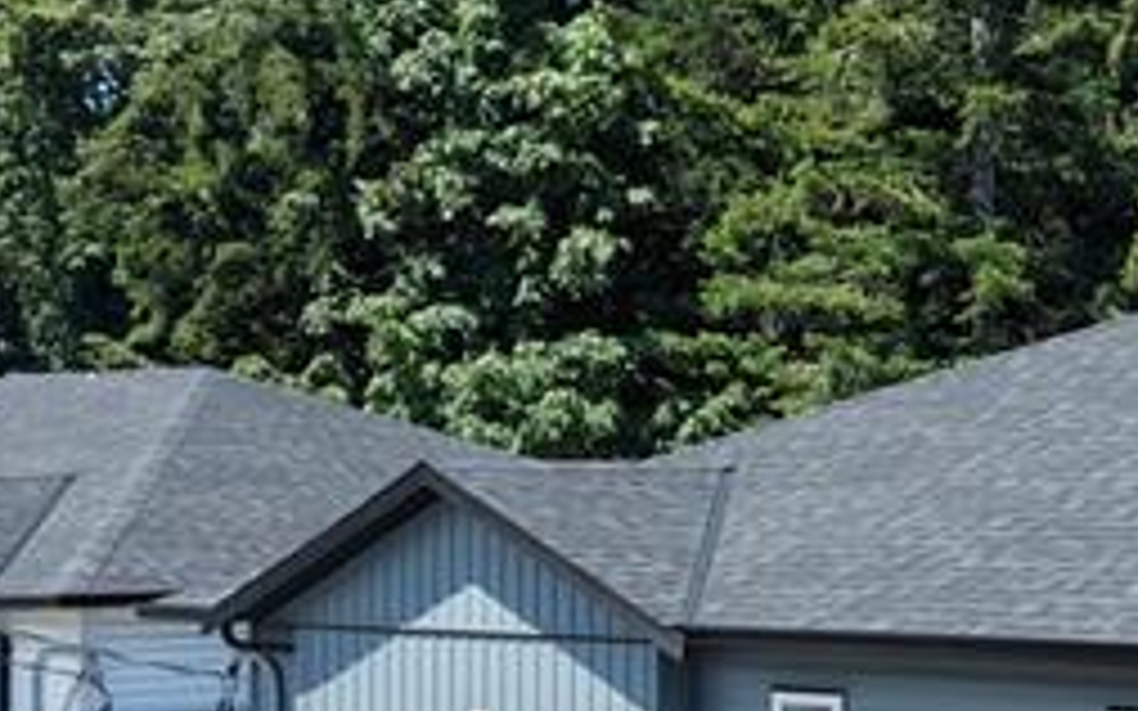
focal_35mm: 103
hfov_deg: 19.9
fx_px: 3194
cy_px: 490
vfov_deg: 12.7
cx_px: 976
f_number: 1.8
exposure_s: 1/3200
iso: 300
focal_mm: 8.67
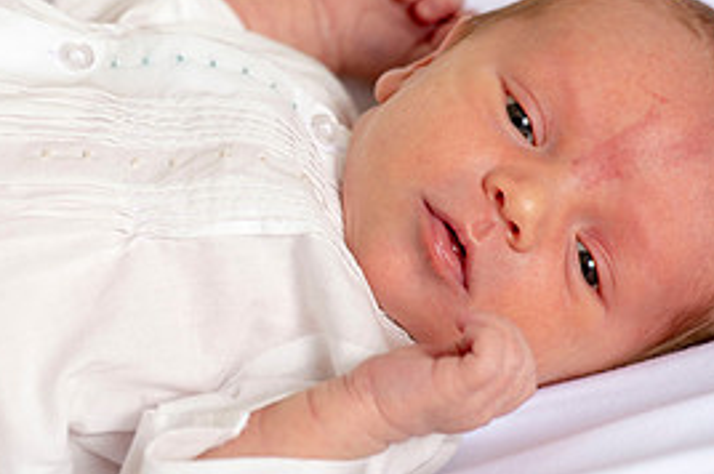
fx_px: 8577
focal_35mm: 433
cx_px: 96
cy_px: 330
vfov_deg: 3.2
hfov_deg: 4.8
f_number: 5.6
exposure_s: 1/160
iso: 125
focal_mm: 200
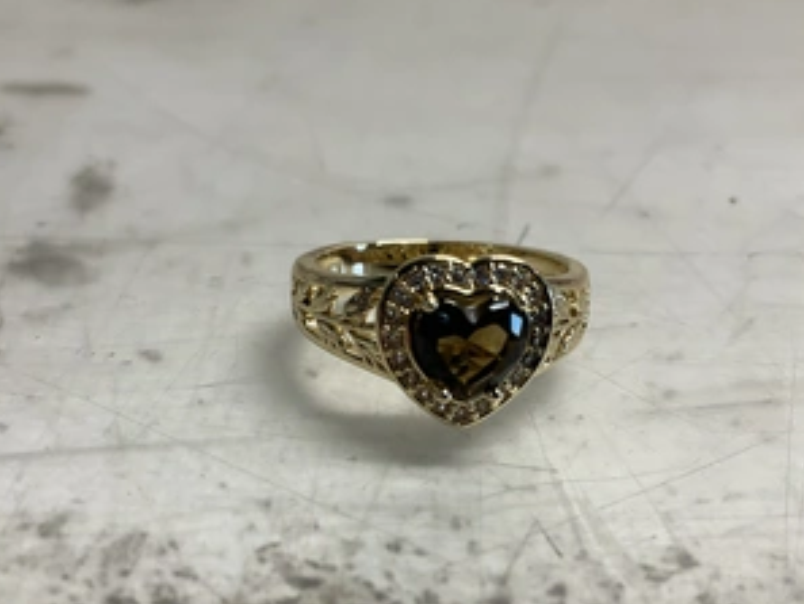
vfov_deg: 36.6
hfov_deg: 47.8
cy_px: 376
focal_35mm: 39
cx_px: 395
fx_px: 906
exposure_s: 1/120
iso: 64
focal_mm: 3
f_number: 1.8
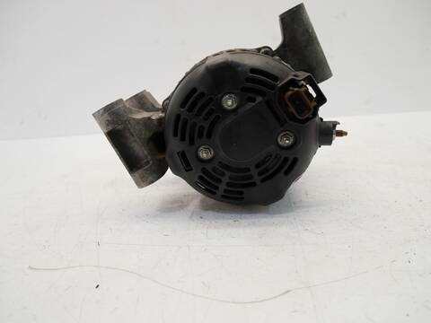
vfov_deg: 56.8
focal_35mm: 24
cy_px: 162
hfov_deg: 71.6
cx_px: 216
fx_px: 299
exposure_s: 1/60
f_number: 3.5
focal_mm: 12
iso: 320
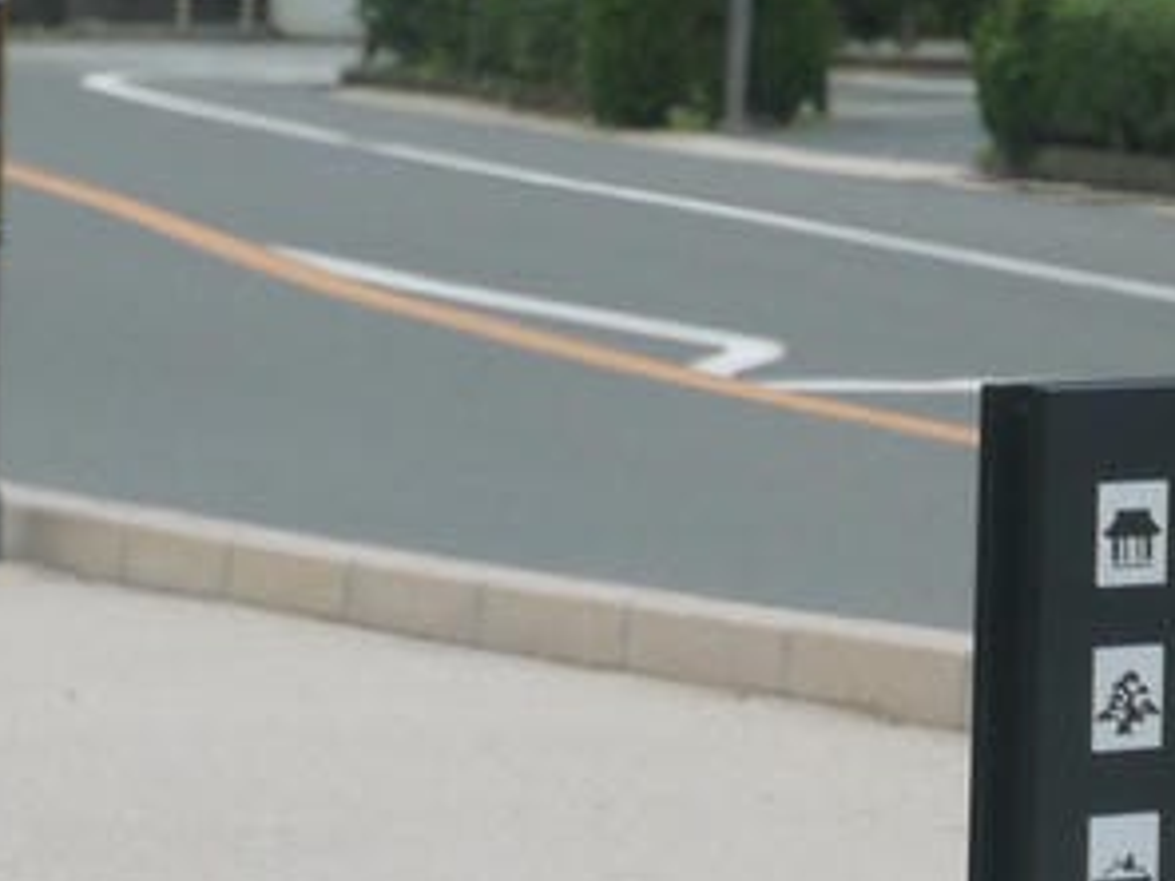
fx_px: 11575
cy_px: 1040
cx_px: 1123
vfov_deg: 4.3
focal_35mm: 341
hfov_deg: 5.8
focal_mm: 42
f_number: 5.6
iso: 160
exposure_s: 1/160
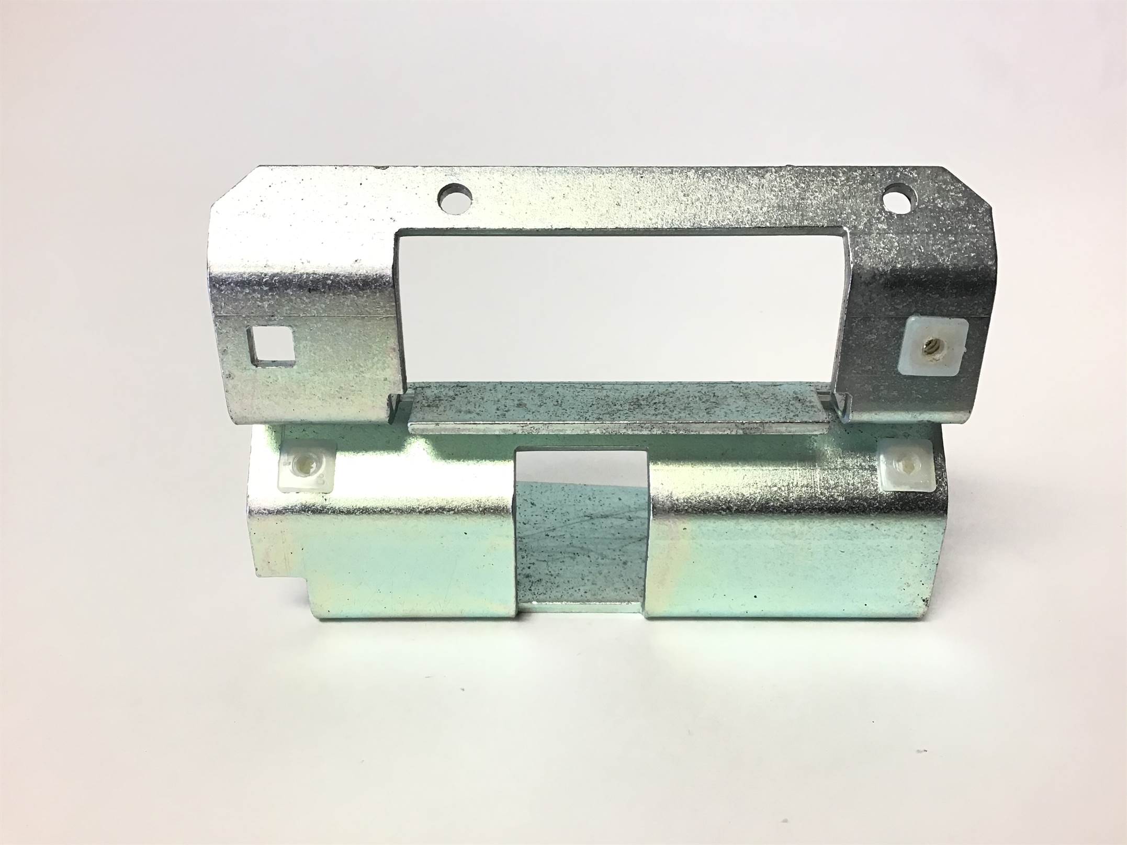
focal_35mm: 31
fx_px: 1009
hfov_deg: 58.4
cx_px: 564
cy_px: 422
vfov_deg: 45.4
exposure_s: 1/30
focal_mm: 3.3
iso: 25
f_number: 2.4
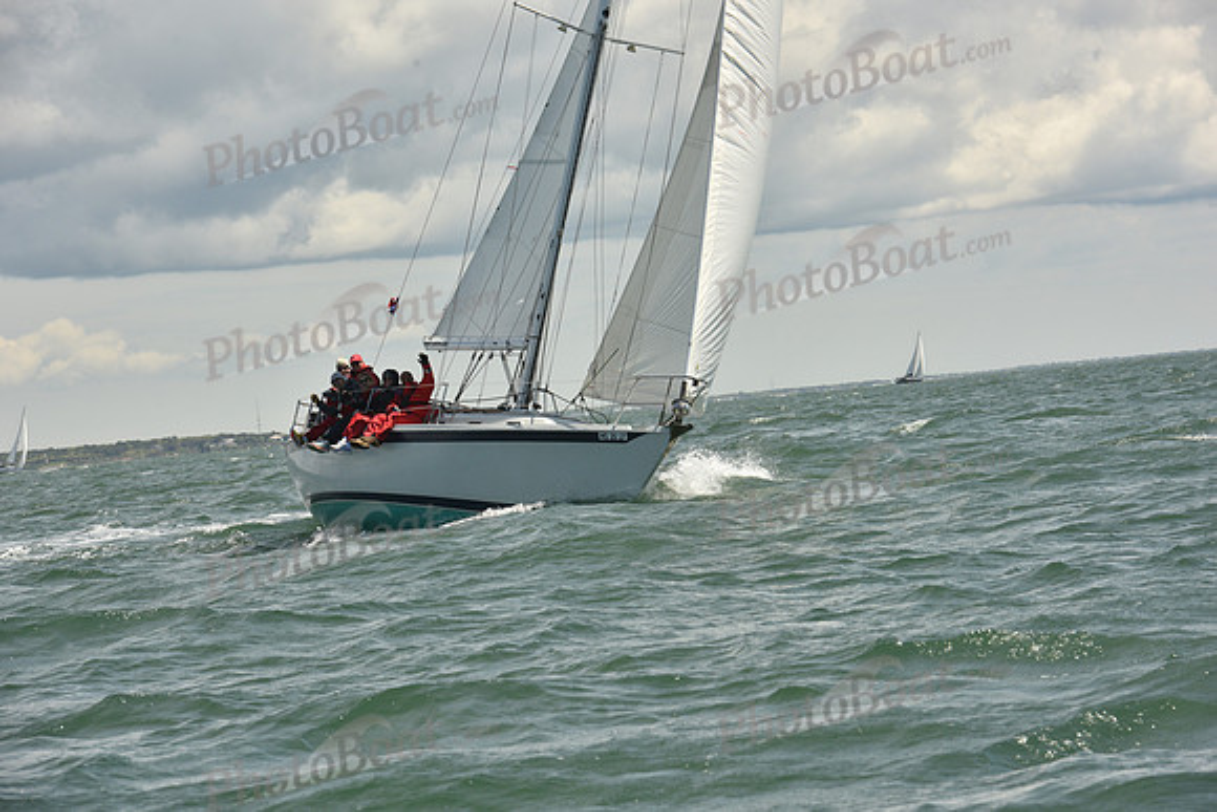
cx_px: 608
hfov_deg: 11.7
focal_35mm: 175
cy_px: 406
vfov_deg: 7.9
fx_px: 5917
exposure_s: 1/800
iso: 320
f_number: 13
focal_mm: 175
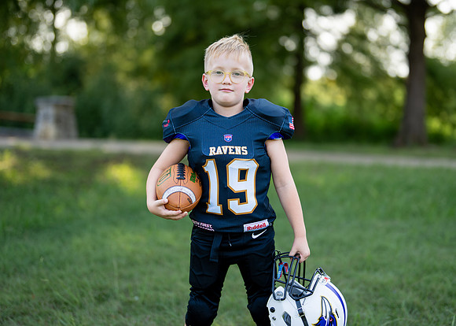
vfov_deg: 22.1
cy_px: 134
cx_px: 246
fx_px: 834
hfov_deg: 30.6
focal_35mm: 64
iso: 100
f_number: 1.2
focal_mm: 50
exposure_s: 1/1250
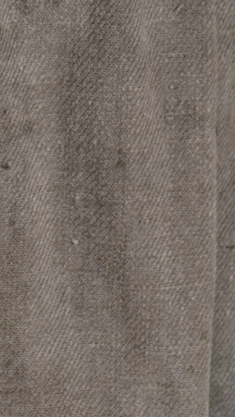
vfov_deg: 6.3
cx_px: -399
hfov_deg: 3.7
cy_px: -730
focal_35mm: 321
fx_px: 3553
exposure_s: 1/25
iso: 250
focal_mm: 32
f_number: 5.6
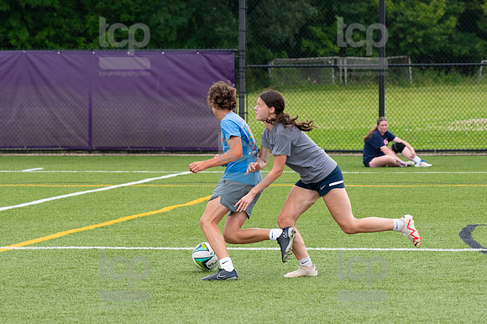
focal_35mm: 202
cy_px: 162
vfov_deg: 6.8
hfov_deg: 10.2
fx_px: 2731
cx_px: 244
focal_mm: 135
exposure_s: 1/1250
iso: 500
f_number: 5.6
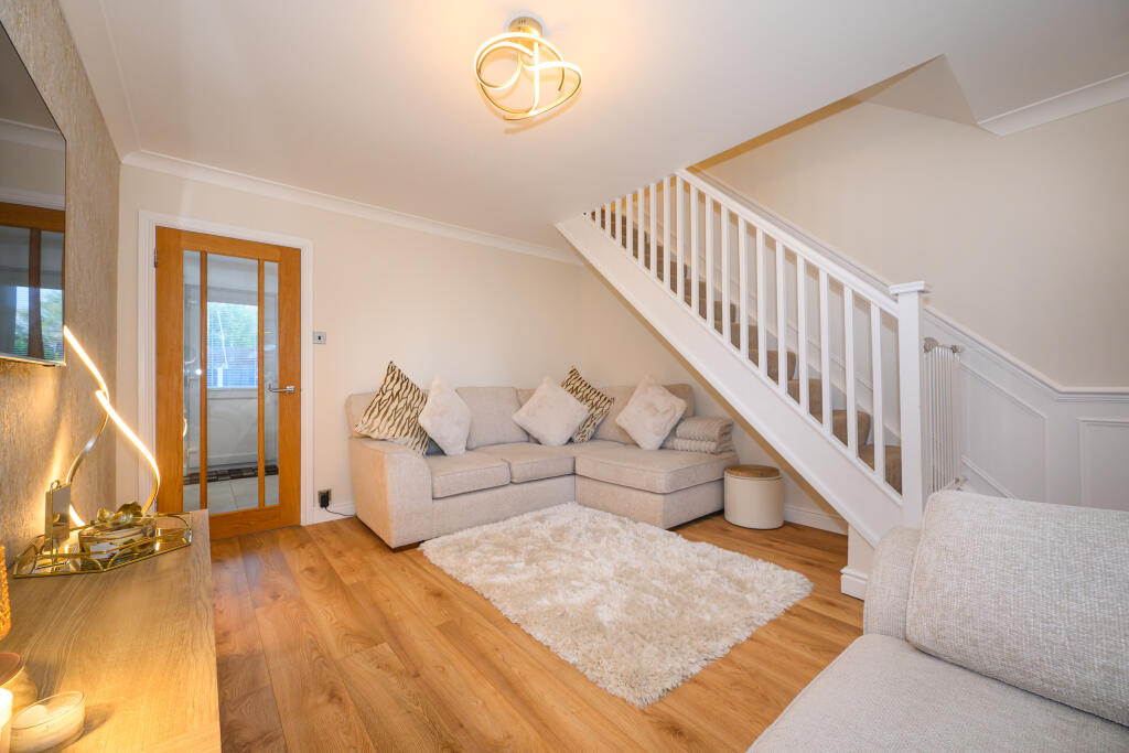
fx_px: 439
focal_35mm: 14
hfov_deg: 104.2
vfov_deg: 81.2
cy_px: 376
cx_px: 564
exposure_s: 1/10
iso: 640
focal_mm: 14
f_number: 8
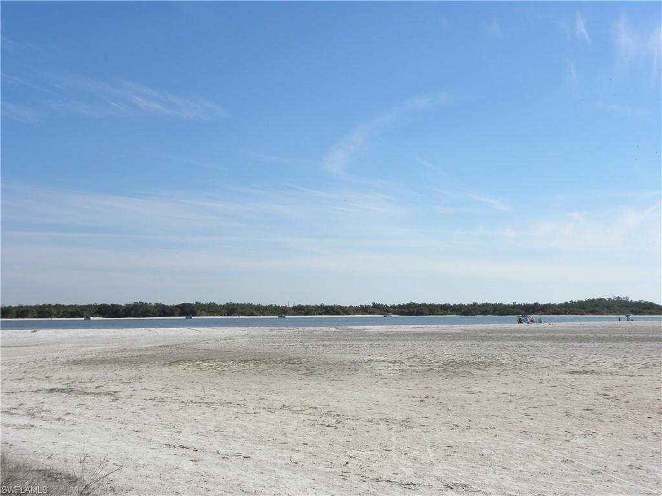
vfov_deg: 31.5
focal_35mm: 46
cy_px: 248
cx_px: 331
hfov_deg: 41.2
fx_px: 880
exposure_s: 1/428
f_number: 5.6
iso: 64
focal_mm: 8.2
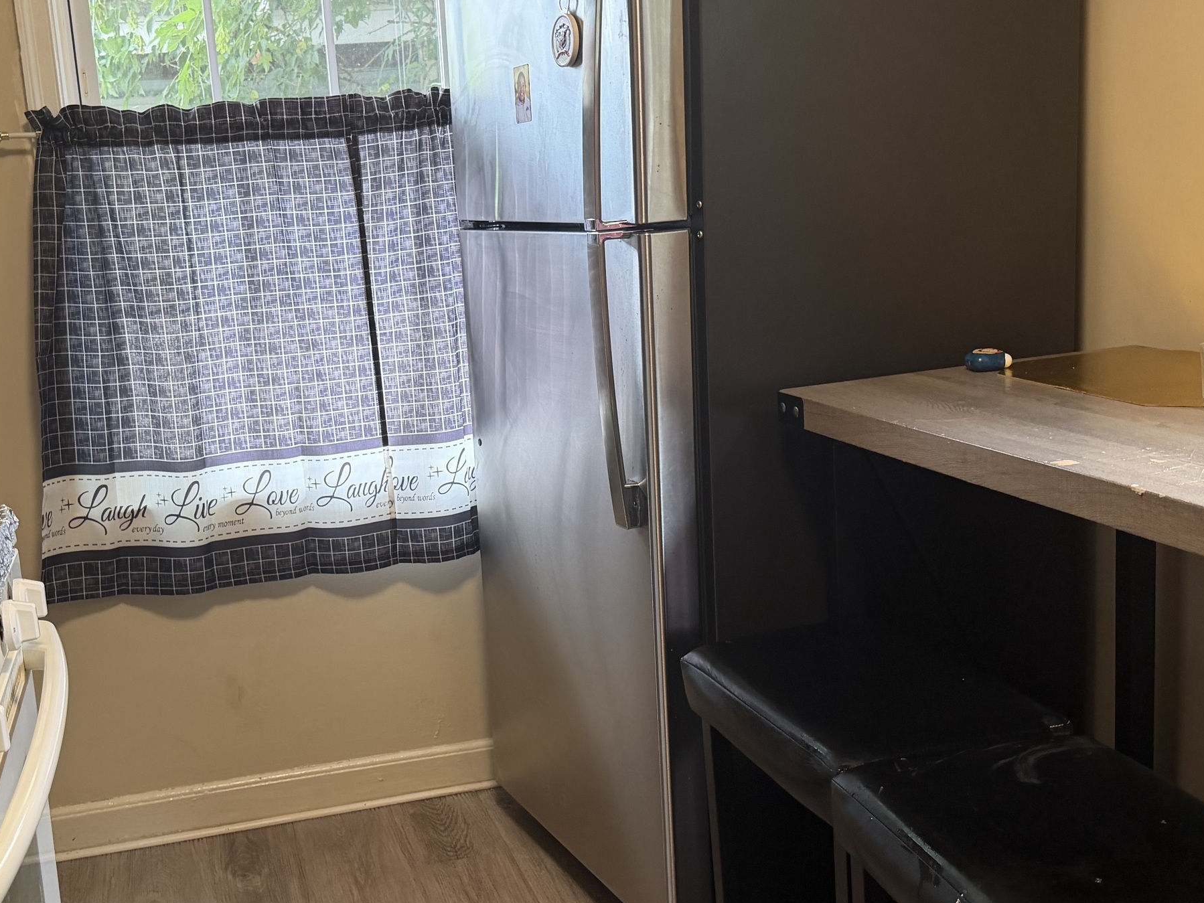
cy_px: 471
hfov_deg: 45.4
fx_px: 1426
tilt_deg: -11.7
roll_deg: +4.6
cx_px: 452
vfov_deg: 35.1
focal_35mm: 41
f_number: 1.78
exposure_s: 1/60
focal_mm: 6.76
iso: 200
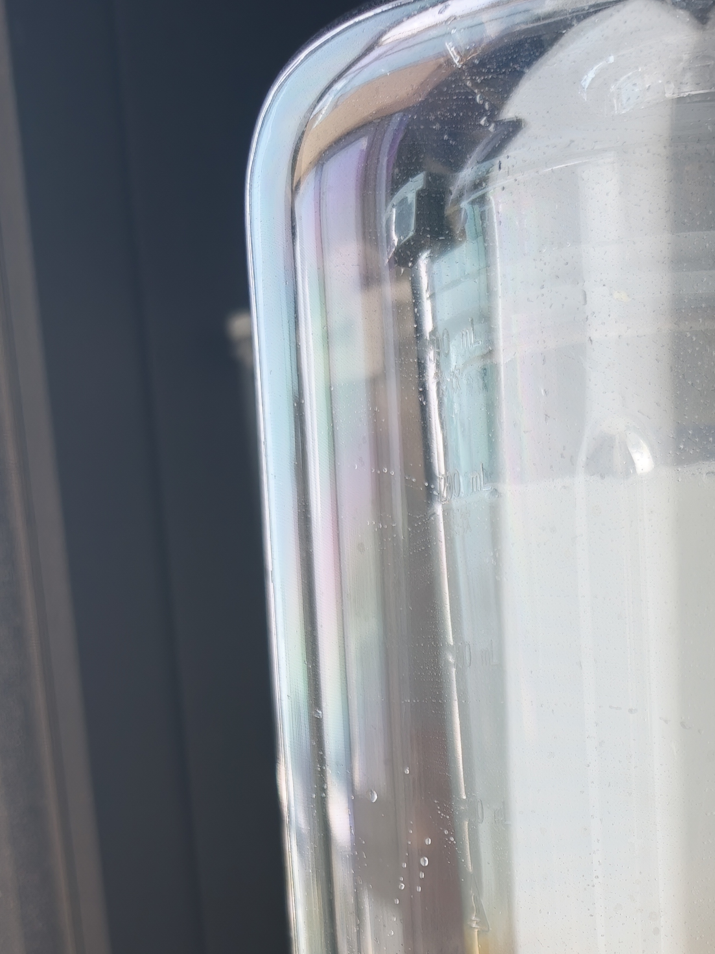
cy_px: 1080
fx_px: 1488
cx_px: 628
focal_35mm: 54
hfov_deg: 26.2
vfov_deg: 31.1
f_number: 1.8
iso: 160
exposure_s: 1/56
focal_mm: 8.67
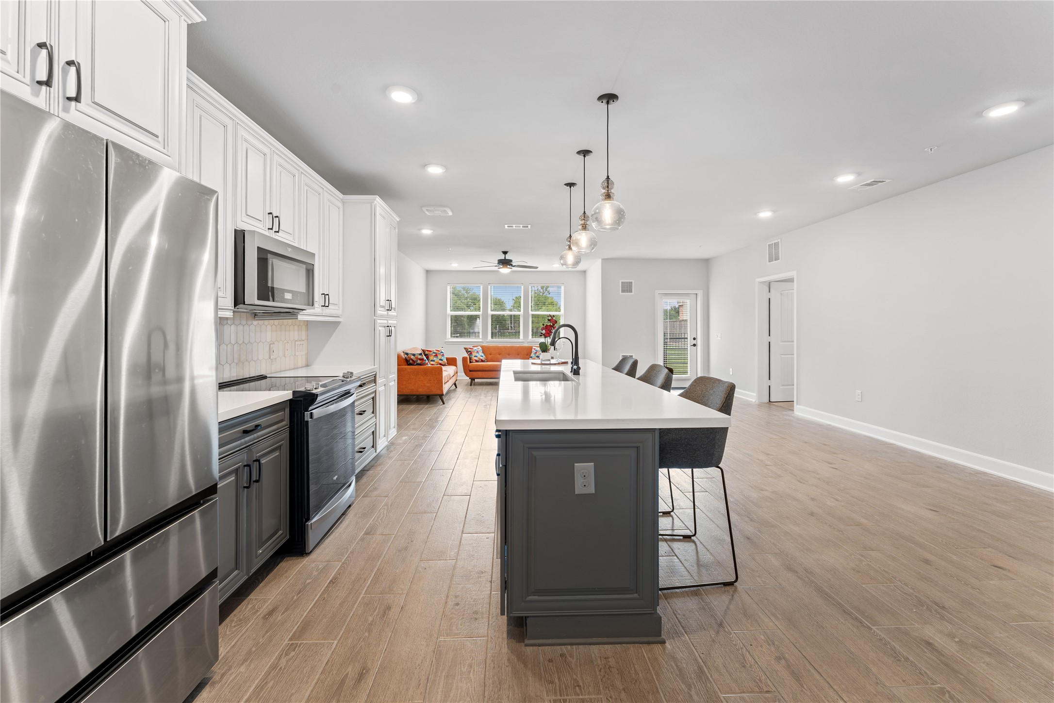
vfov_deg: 81.2
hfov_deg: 104.3
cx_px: 527
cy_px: 352
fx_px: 410
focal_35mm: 14
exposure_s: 1/1.67
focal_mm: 14
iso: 80
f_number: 9
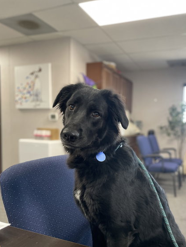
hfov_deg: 45.2
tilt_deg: -4.5
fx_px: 222
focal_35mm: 31
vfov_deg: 57.9
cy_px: 147
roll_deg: -1.4
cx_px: 110
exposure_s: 1/60
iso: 200
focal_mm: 4.2
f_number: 1.6
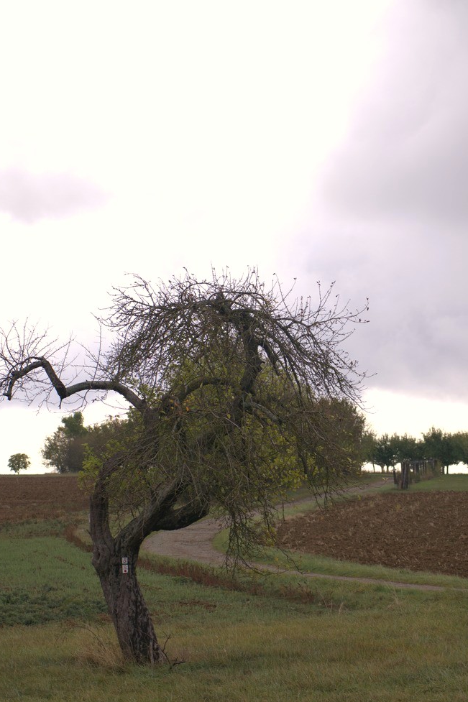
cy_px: 357
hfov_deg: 8.0
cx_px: 267
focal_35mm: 172
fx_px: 3355
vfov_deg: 12.0
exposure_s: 1/125
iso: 100
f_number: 6.3
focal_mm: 140
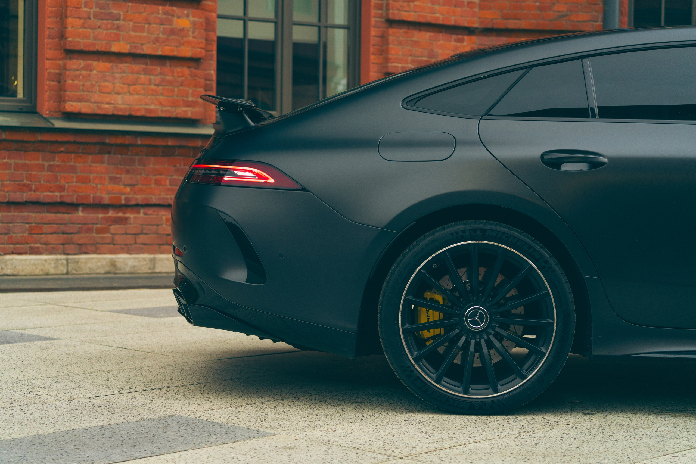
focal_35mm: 70
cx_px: 348
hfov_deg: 28.8
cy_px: 232
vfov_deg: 19.5
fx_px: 1353
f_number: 4
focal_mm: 70
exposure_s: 1/80
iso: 800
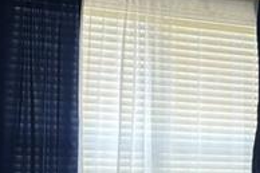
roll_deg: -1.2
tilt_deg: -2.4
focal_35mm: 99
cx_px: 267
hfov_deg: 19.9
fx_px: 714
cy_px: 188
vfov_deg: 13.5
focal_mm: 6.76
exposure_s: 1/60
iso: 200
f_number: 1.78
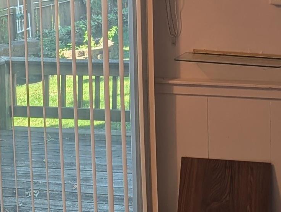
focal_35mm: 100
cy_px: -51
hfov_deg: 19.4
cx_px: 236
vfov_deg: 14.3
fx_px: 813
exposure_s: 1/446
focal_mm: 6.9
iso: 21
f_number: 1.68
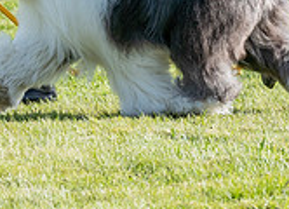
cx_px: 3
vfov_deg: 2.6
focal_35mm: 567
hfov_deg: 3.5
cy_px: -85
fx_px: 4673
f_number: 6.3
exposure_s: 1/1250
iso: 500
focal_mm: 134
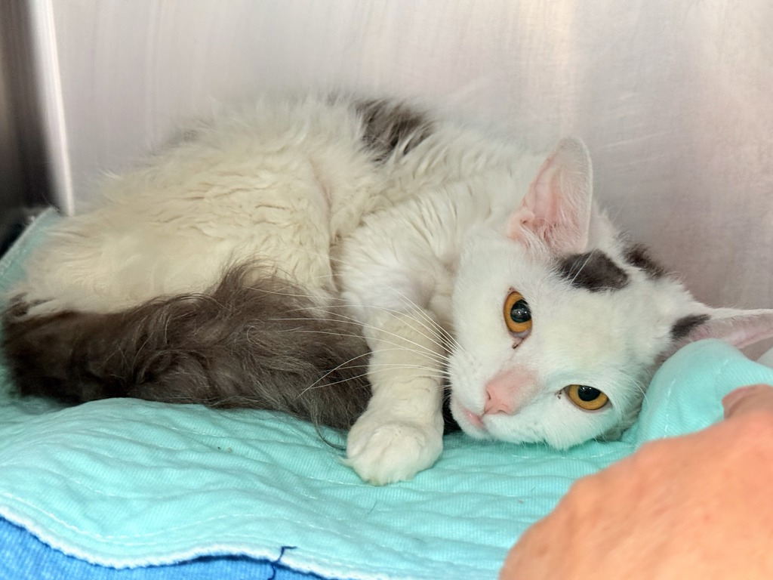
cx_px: 386
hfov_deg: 39.7
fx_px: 1072
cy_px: 290
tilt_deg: -12.0
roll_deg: +2.3
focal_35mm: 48
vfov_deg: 30.3
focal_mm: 6.76
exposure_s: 1/40
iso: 250
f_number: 1.78
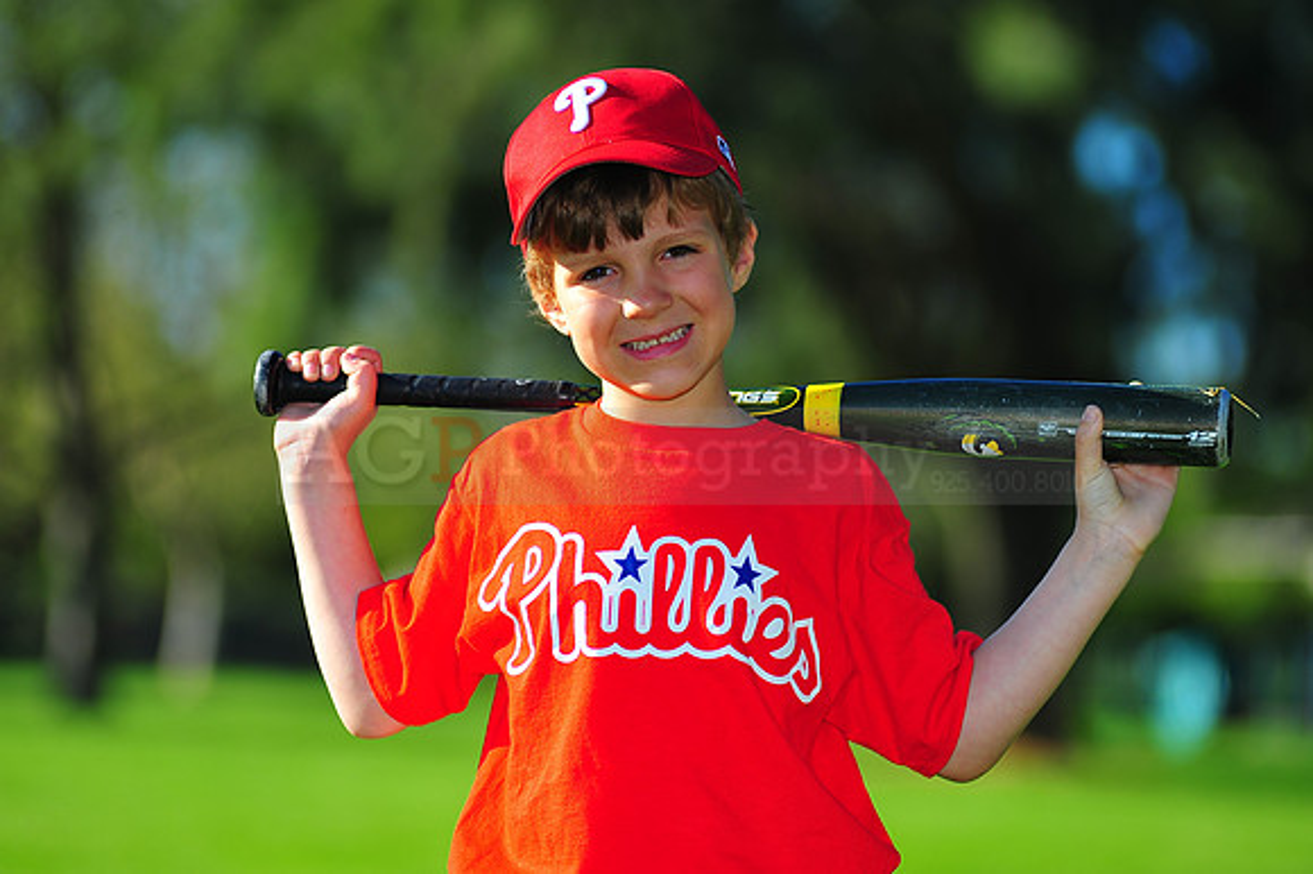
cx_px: 656
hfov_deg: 11.4
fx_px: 6561
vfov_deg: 7.6
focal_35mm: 180
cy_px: 437
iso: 200
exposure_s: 1/1250
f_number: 4
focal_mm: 180
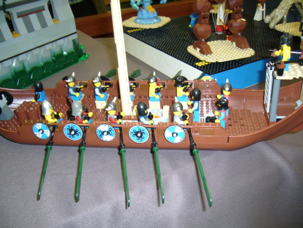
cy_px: 114
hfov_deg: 52.6
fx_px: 306
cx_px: 152
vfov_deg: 40.7
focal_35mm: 35
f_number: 2.8
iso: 100
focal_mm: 5.8
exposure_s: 1/8
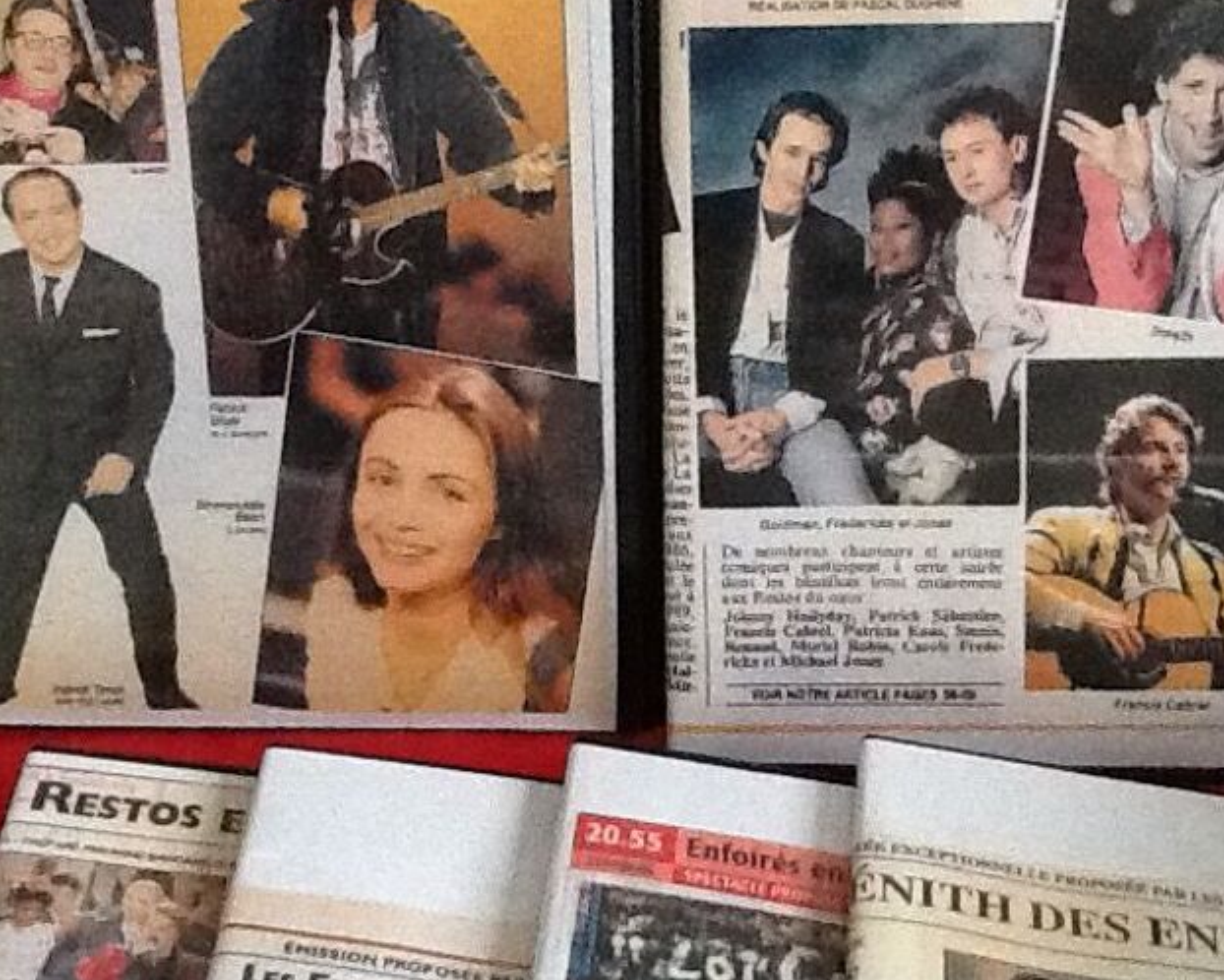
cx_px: 730
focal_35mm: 69
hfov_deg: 27.5
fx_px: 2500
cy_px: 277
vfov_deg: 22.0
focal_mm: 2.03
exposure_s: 1/30
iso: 320
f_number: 2.4
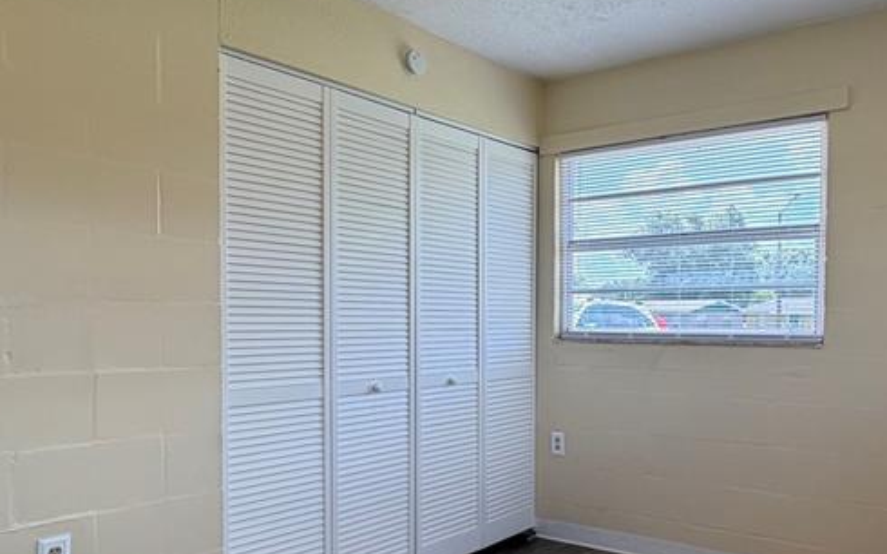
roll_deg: +0.1
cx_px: 550
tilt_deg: -3.8
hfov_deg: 60.5
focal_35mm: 31
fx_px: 749
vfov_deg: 40.3
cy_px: 349
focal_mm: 2.22
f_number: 2.2
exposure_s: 1/121
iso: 64
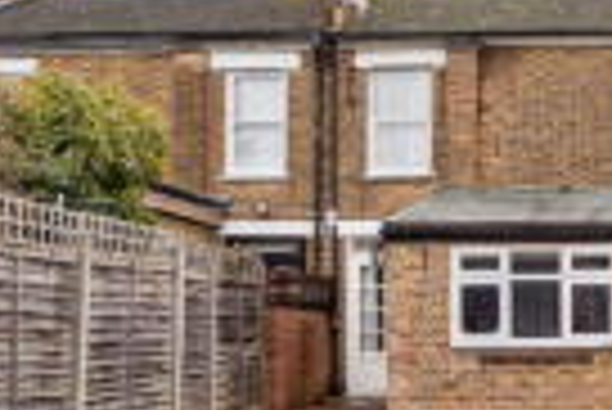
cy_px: 295
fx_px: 953
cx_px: 657
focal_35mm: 56
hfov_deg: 31.9
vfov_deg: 24.1
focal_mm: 16
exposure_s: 1/50
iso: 320
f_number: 4.5
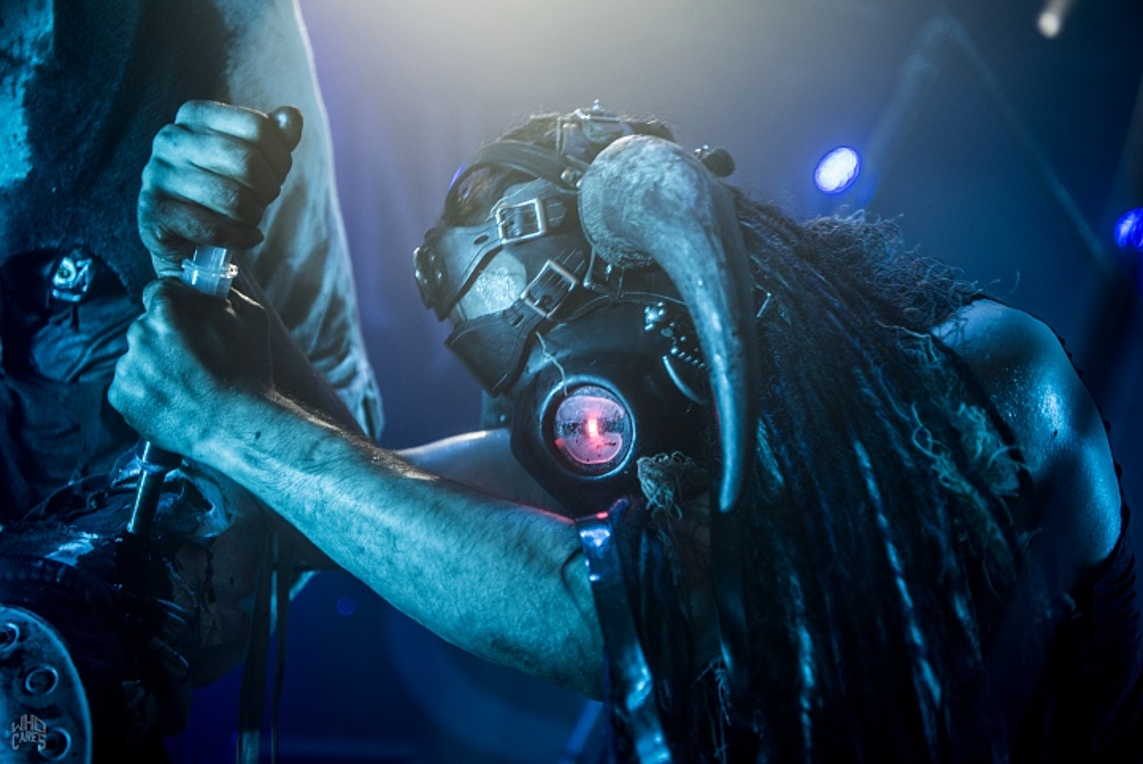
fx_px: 1588
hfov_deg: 39.6
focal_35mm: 50
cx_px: 572
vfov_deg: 27.0
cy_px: 382
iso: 320
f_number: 2.8
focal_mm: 50
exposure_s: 1/80
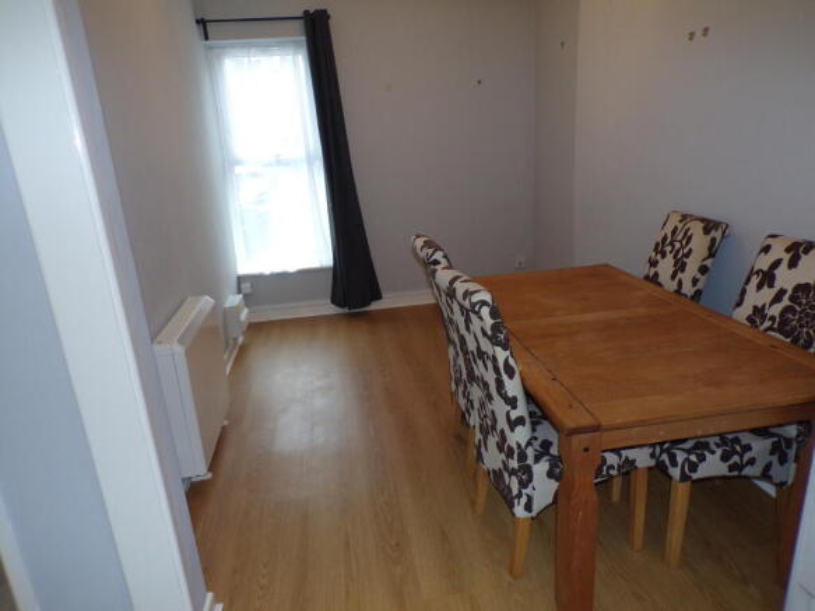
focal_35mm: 24
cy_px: 306
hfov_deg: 71.6
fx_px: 565
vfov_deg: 56.8
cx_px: 408
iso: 200
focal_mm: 4.3
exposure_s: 1/34
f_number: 3
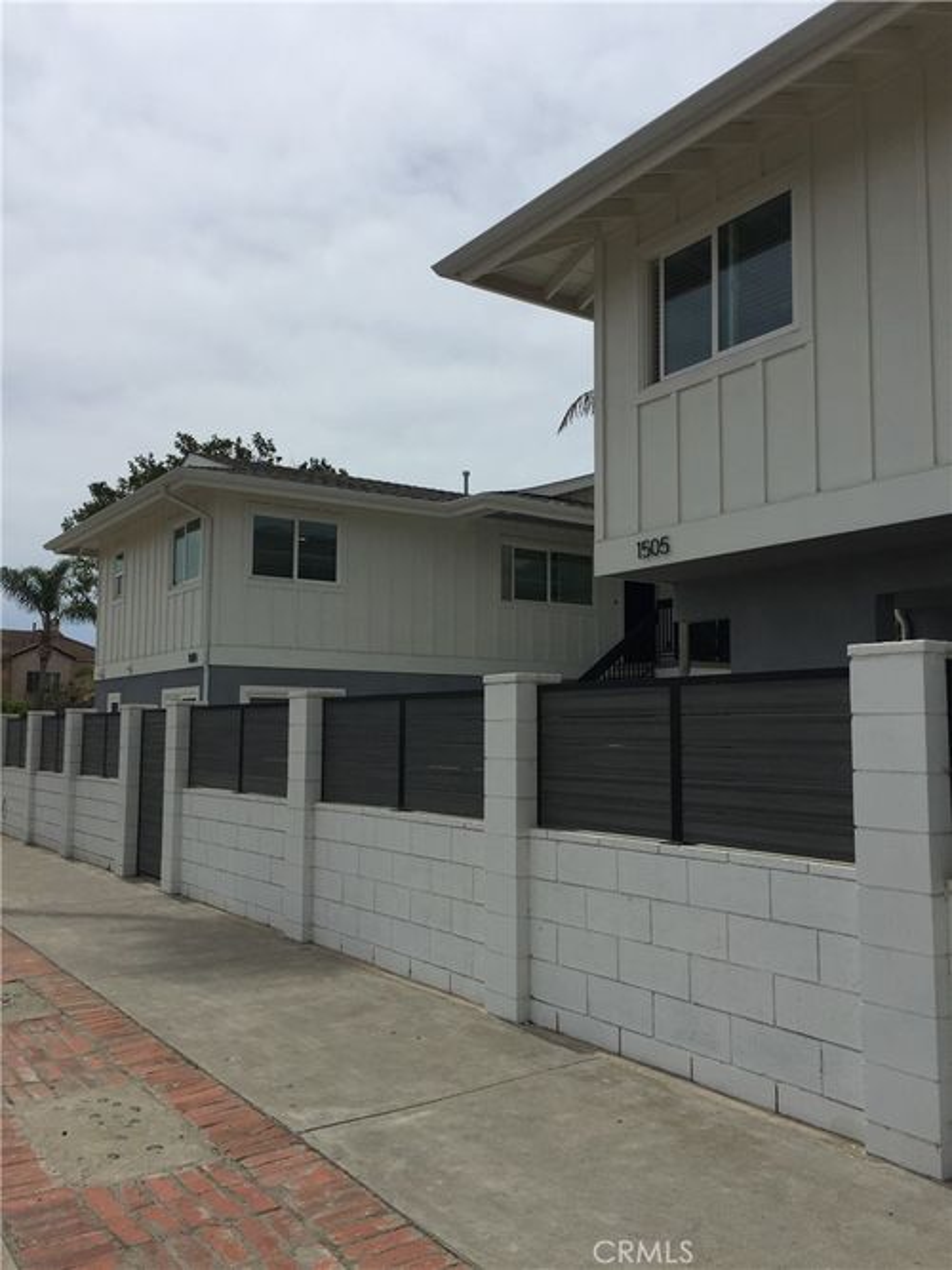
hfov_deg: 48.2
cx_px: 476
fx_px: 1064
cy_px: 635
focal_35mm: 29
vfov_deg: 61.7
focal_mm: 4.15
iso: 32
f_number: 2.2
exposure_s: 1/7937
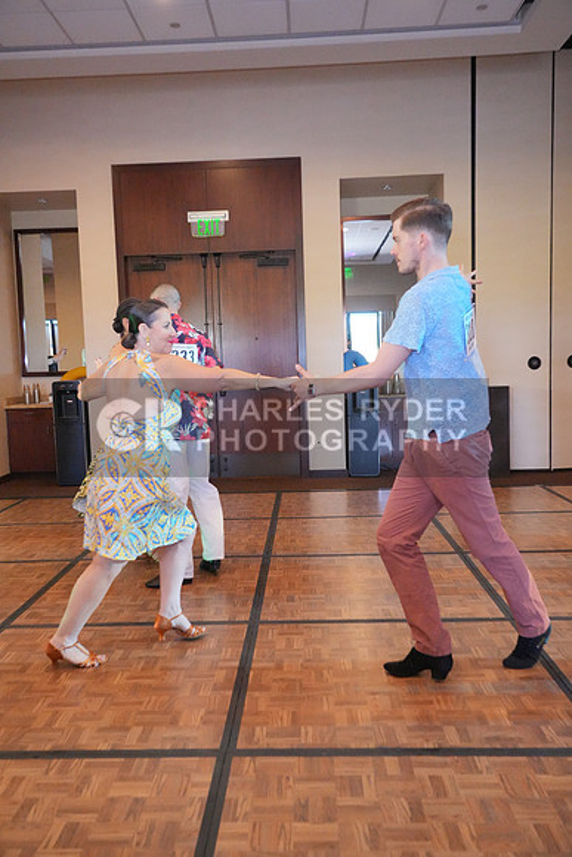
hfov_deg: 43.6
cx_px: 286
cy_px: 428
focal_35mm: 30
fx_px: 715
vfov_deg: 61.9
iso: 12800
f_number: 4
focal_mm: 30
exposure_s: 1/400
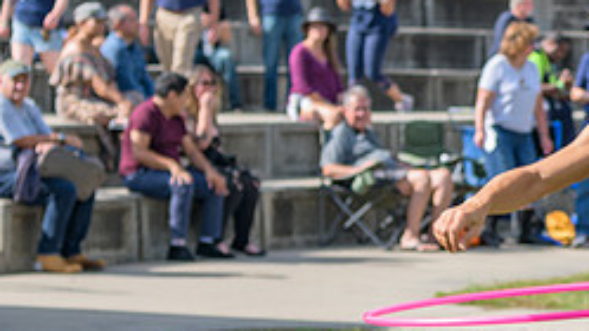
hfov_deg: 9.5
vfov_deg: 5.4
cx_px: 588
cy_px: 307
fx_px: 3514
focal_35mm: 225
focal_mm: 70
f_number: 4
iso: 64
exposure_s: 1/200
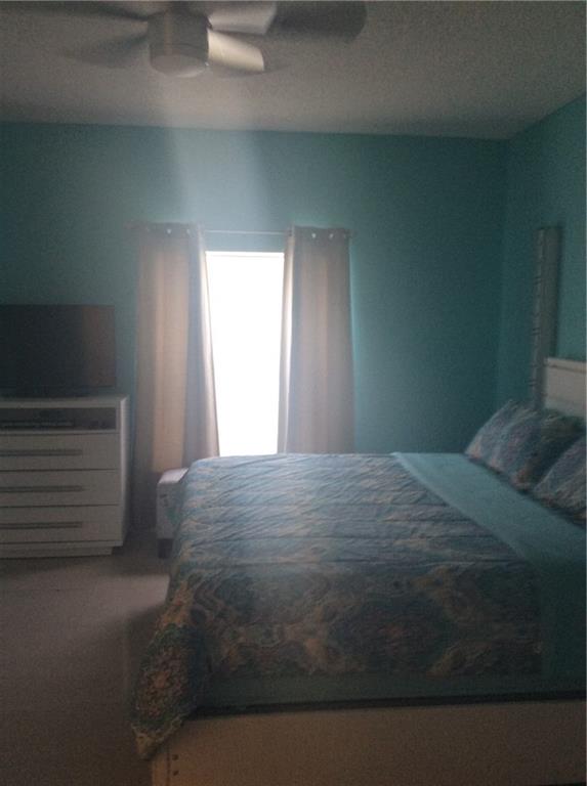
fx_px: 726
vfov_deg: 56.9
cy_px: 393
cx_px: 294
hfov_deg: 44.0
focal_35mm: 32
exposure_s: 1/24
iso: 80
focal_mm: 3.3
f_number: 2.4
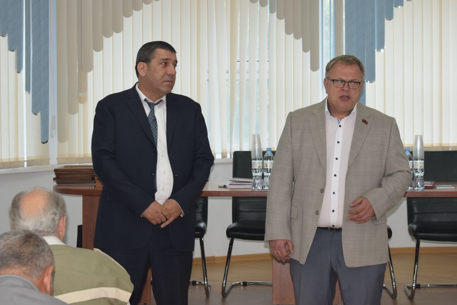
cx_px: 228
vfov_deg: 16.6
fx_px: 1047
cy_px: 152
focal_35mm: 82
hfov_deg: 24.6
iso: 720
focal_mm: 55
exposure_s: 1/125
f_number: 5.6
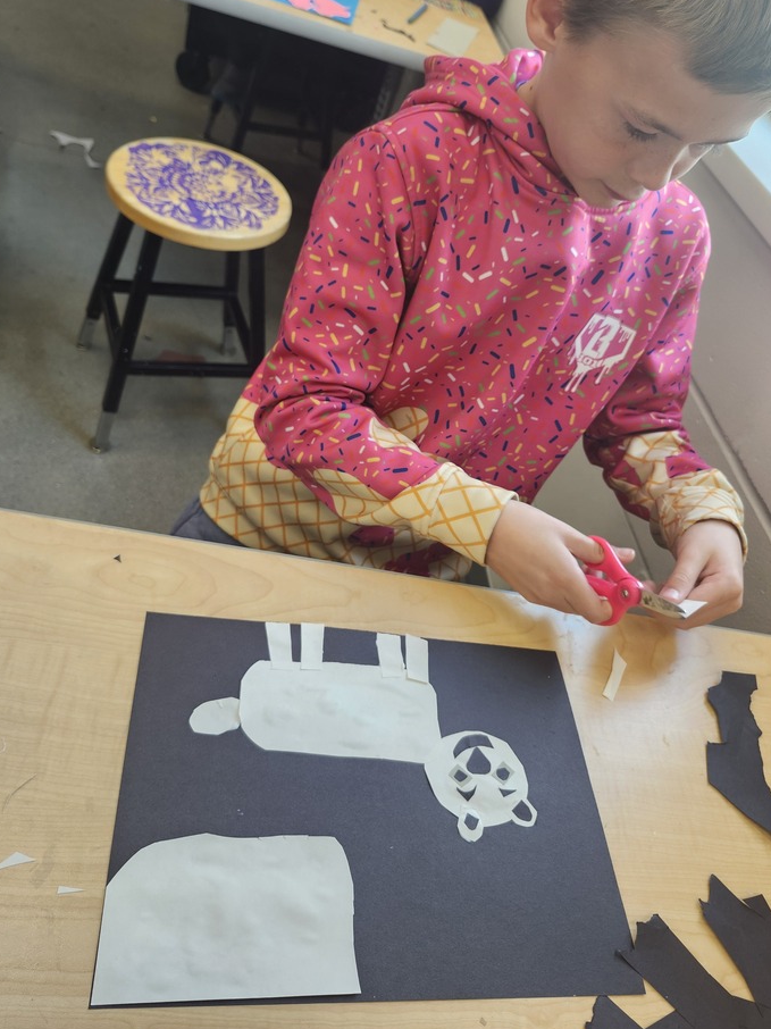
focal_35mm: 26
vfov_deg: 67.3
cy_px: 482
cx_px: 410
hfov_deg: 53.0
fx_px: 772
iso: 125
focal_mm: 5.54
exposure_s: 1/120
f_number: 1.8
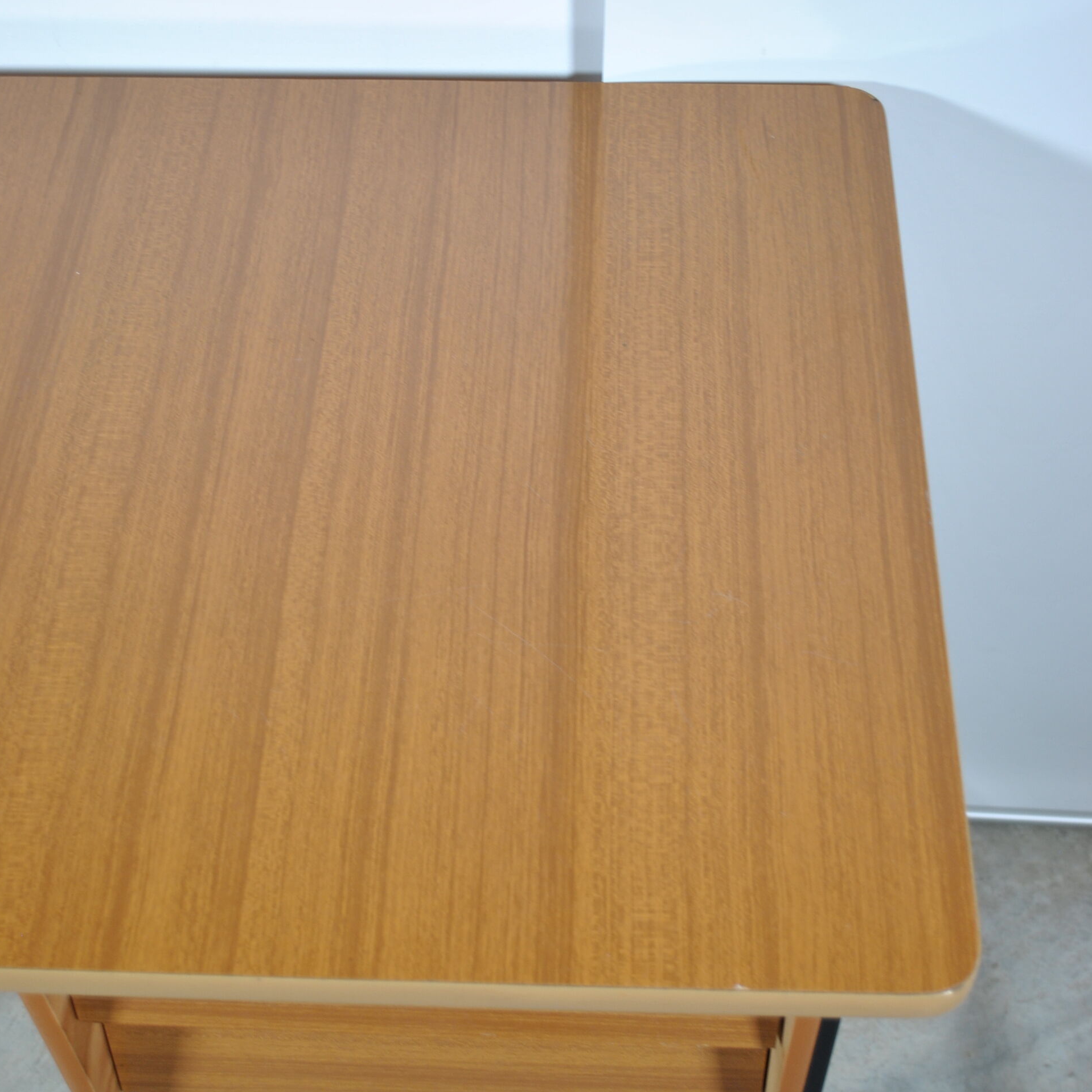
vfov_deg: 31.6
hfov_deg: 31.6
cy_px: 549
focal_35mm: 54
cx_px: 547
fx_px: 1927
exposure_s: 1/30
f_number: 4.5
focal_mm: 28
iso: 200
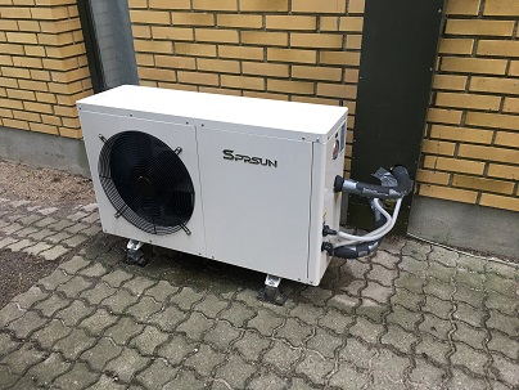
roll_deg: +0.3
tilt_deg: -28.1
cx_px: 260
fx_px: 435
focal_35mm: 29
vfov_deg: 48.2
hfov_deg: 61.7
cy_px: 195
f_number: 2.2
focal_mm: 4.15
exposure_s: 1/33
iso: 40
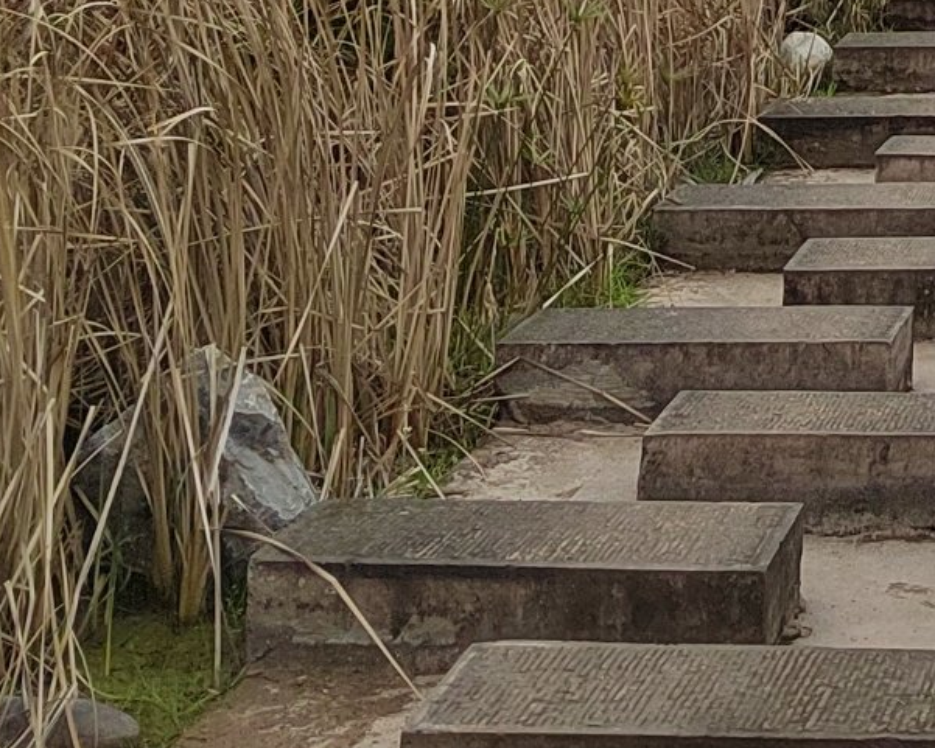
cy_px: -822
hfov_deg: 17.3
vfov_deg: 12.8
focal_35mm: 102
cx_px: 1333
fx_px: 2823
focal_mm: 5.52
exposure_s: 1/2000
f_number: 1.9
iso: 438
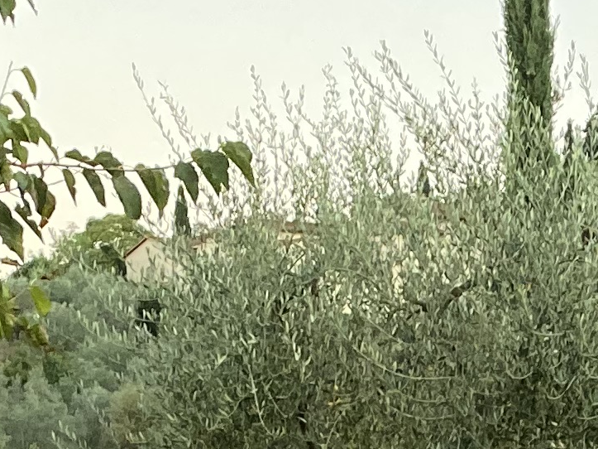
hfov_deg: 13.2
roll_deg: +0.0
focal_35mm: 145
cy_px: 1212
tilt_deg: -14.7
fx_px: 2504
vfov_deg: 8.9
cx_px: 730
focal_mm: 4.25
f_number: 1.8
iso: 200
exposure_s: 1/50
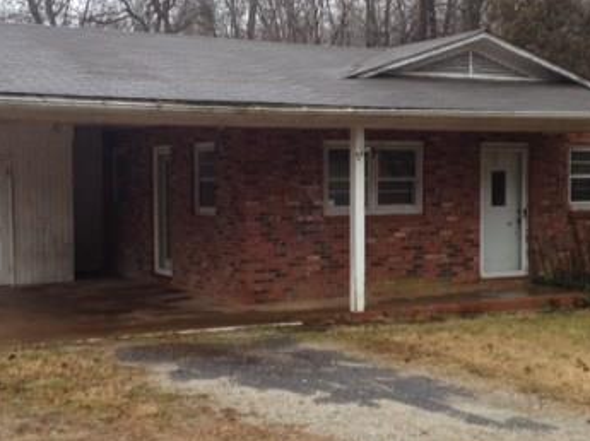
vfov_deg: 22.5
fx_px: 1107
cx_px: 296
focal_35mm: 65
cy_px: 215
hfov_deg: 29.9
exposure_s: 1/60
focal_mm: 4.28
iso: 50
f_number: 2.4
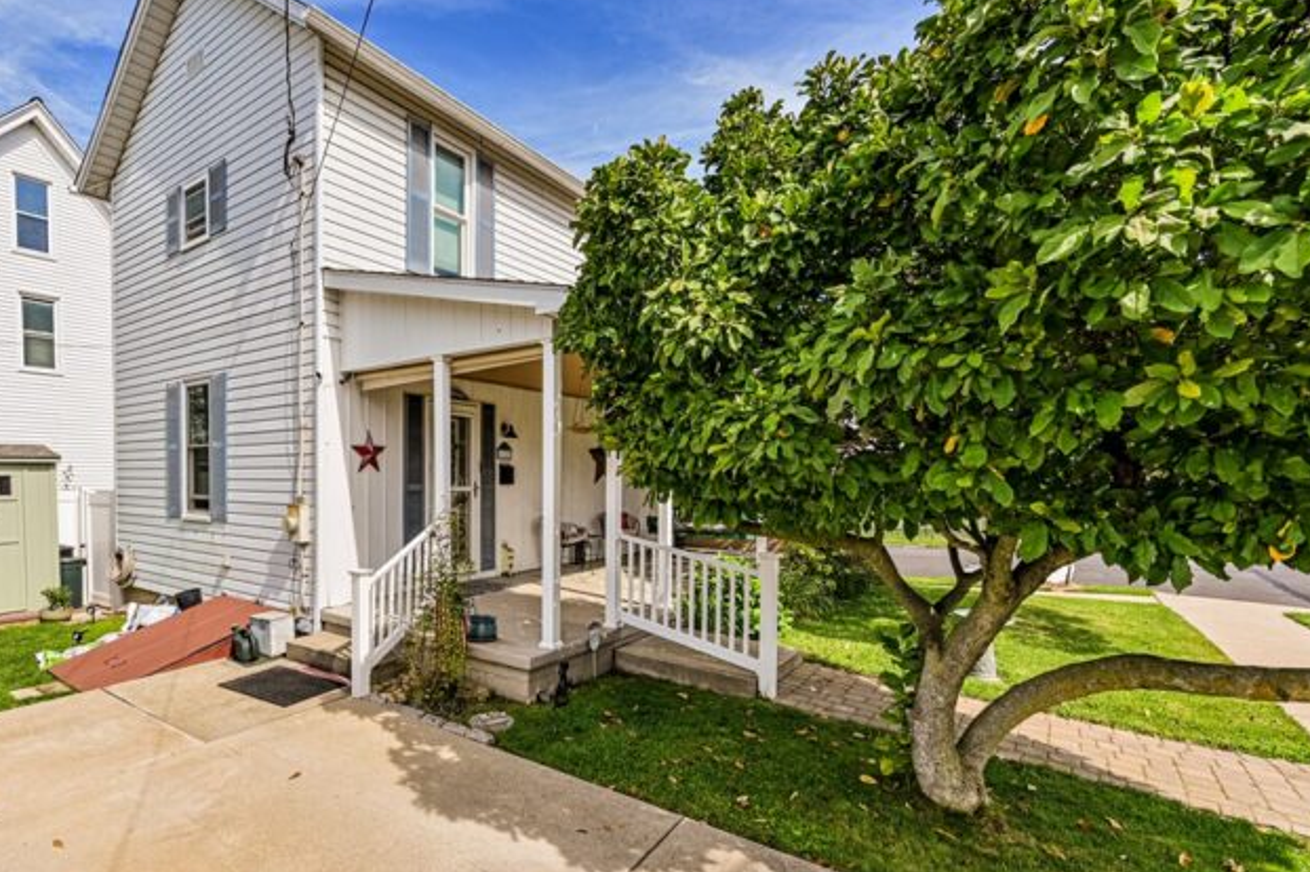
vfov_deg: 67.0
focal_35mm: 18
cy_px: 493
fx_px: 655
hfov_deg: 88.2
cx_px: 491
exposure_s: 1/250
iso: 100
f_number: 8
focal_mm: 14
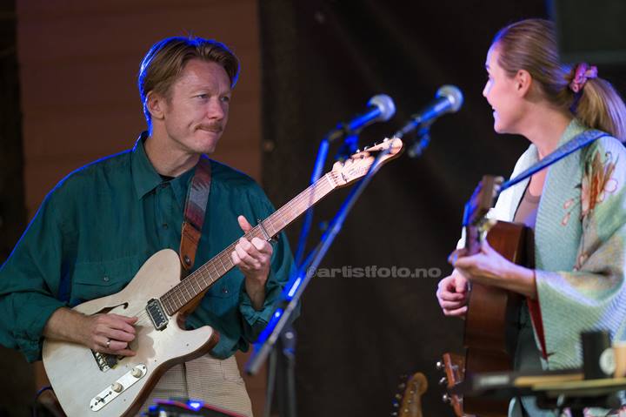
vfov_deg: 4.6
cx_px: 313
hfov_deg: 6.9
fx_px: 5213
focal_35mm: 300
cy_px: 208
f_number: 2.8
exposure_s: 1/1000
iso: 2000
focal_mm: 300
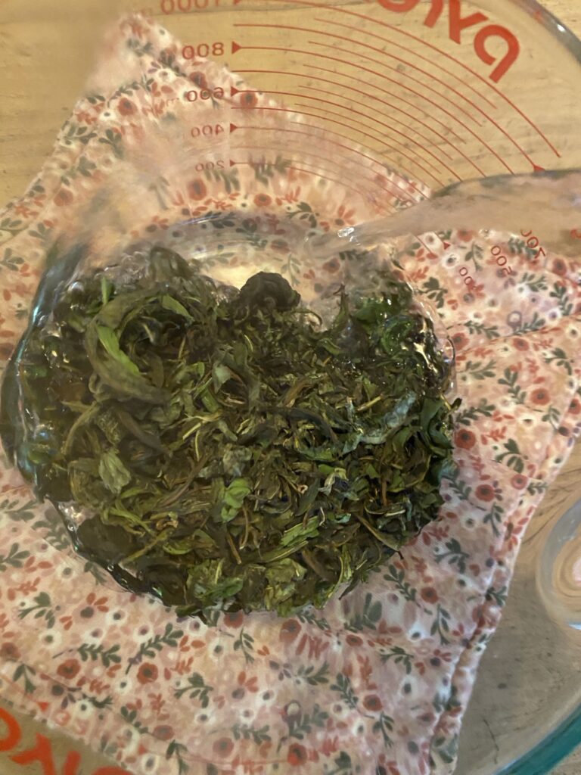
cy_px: 388
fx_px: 582
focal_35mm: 26
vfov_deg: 67.3
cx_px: 290
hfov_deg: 53.1
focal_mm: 4.25
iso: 500
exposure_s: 1/40
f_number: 1.8
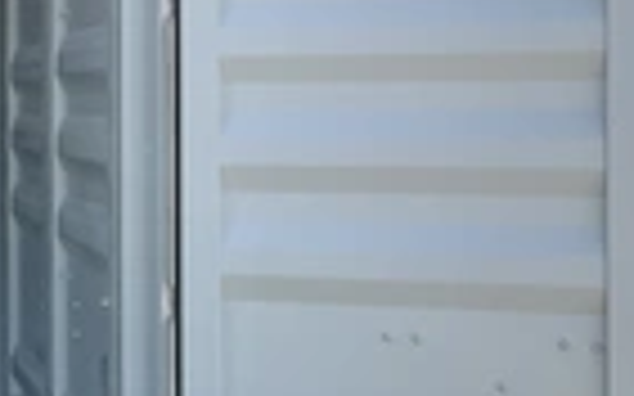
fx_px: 1503
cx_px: 157
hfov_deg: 23.6
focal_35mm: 87
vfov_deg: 15.0
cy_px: 126
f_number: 1.8
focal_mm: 3
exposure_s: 1/1121
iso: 25
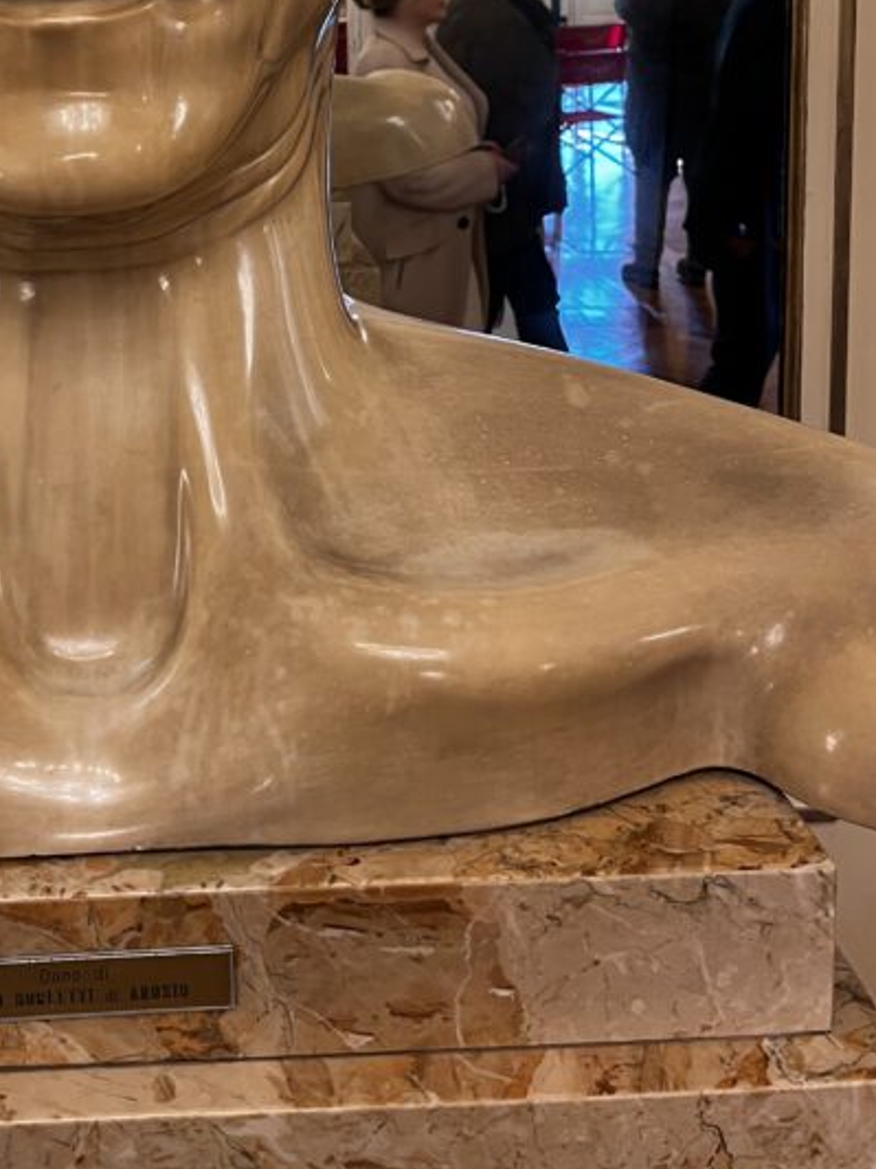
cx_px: 123
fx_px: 1687
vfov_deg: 35.7
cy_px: 97
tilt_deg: -7.8
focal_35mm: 50
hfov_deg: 28.2
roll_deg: +1.4
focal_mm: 5.1
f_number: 1.6
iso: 64
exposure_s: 1/50
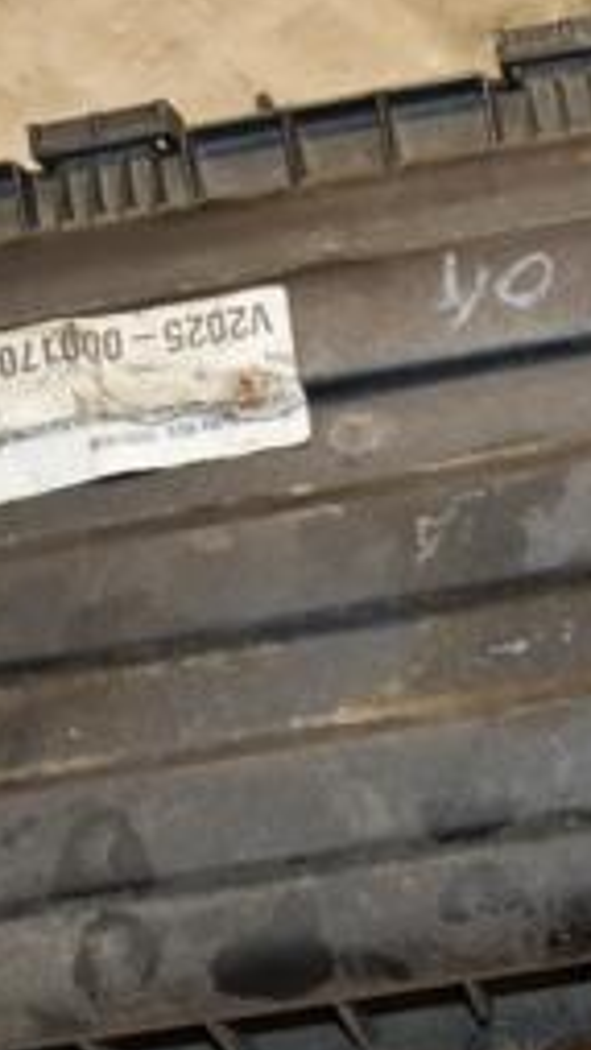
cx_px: 488
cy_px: 595
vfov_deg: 23.9
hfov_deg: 13.5
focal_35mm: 89
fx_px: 2478
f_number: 5
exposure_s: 1/200
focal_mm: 24
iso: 800
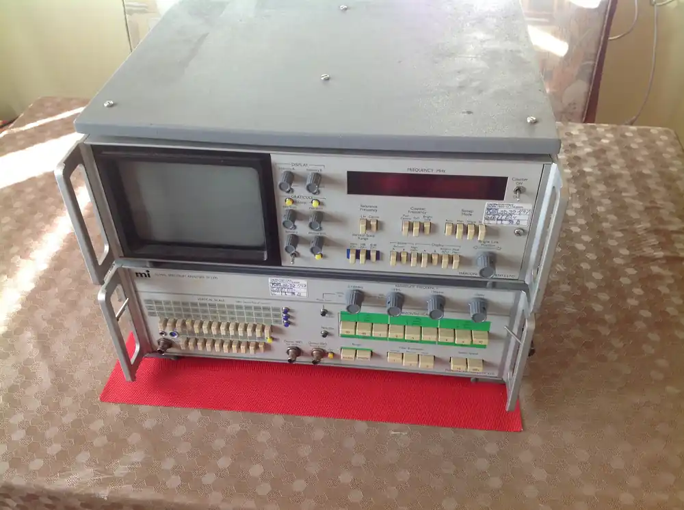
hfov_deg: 52.7
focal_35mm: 35
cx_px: 342
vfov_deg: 40.6
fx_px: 690
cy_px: 255
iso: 50
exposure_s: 1/30
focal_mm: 4.28
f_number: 2.4
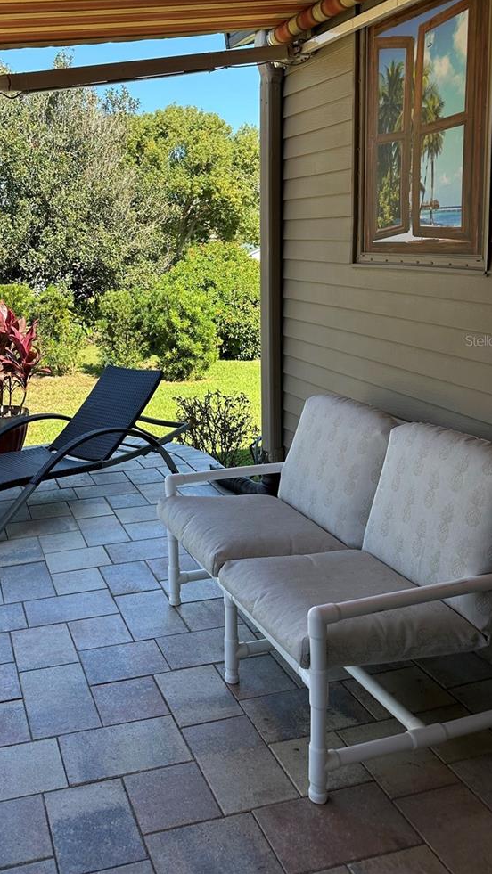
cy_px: 340
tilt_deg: -7.7
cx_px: 127
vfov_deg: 60.4
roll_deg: +1.6
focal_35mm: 32
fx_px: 742
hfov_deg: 35.9
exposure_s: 1/1009
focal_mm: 6.86
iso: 80
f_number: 1.78
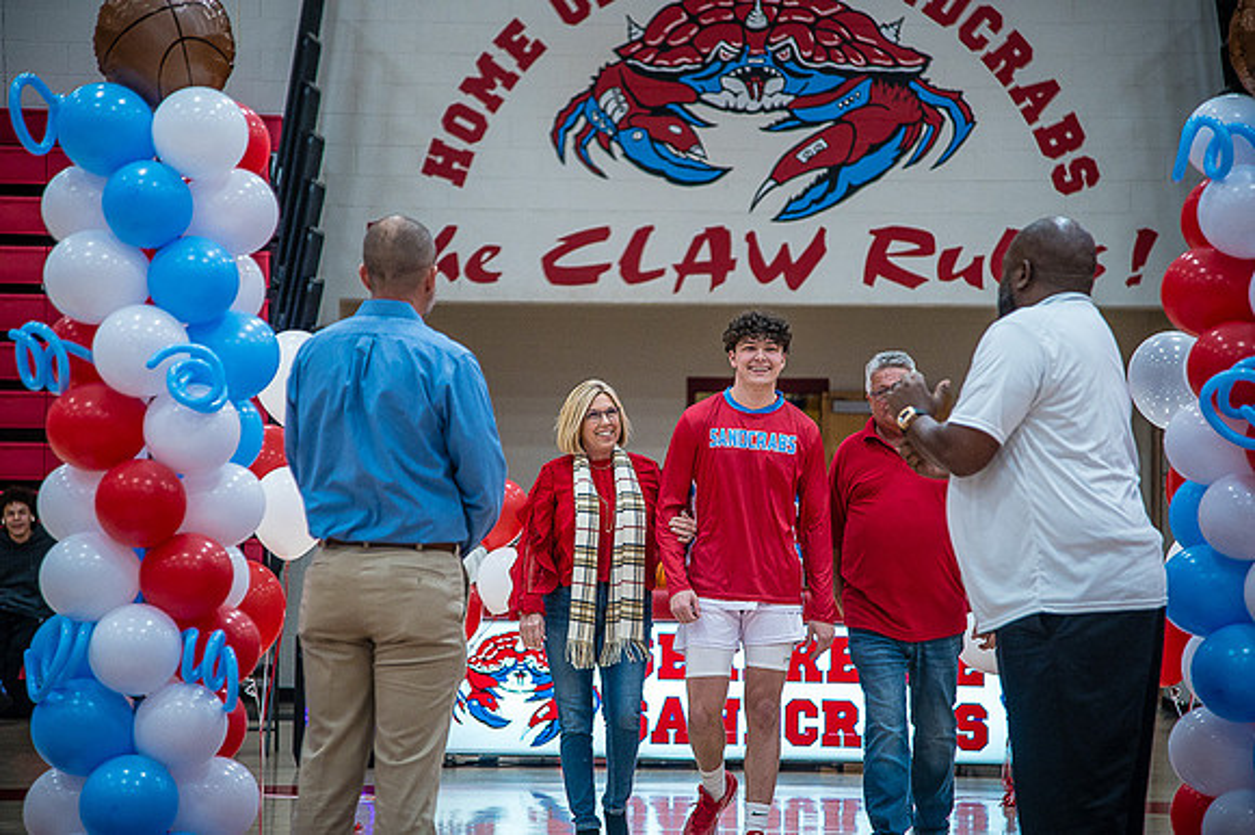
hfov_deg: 17.1
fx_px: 4181
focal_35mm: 120
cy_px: 418
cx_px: 628
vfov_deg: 11.4
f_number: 4
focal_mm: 120
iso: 2000
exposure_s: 1/320
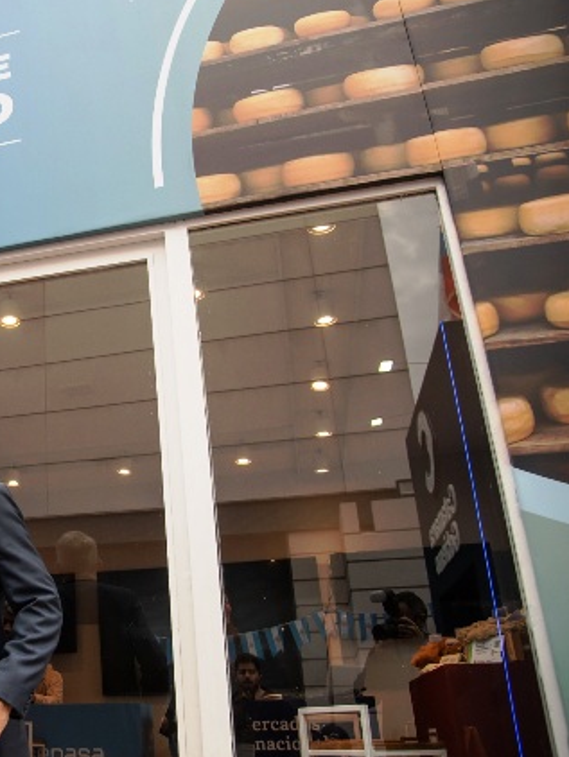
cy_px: 370
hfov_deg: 32.8
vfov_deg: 47.8
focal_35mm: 39
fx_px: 854
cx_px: -39
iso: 640
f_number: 4
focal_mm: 24
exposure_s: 1/1000
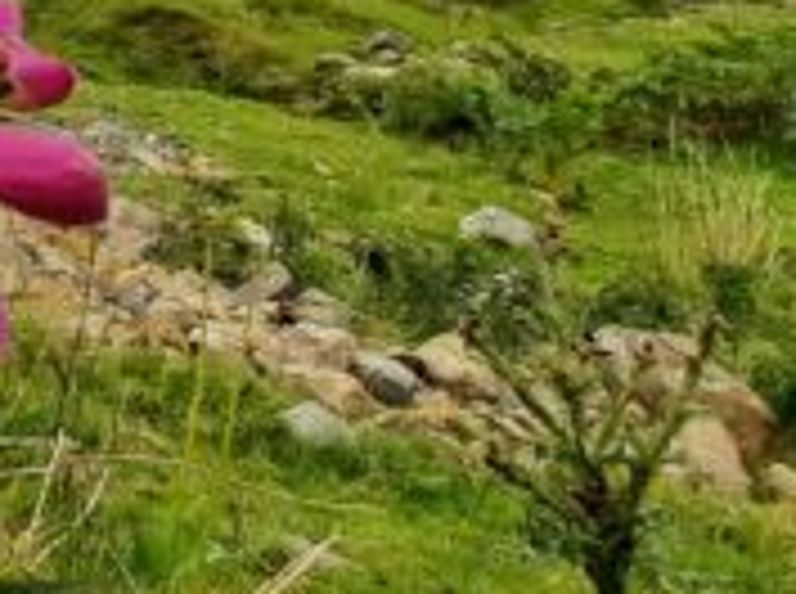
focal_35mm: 58
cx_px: -576
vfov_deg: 21.2
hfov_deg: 22.5
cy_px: -295
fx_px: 1331
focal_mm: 1.74
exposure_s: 1/3205
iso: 40
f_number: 2.2
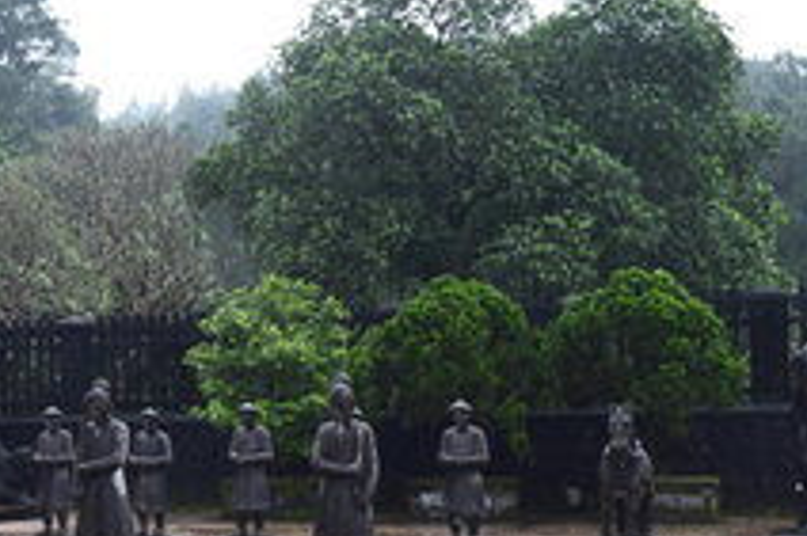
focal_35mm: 68
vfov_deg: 19.8
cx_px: 141
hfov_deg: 28.9
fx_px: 1523
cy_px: 397
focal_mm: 24
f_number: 7.1
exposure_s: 1/40
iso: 400
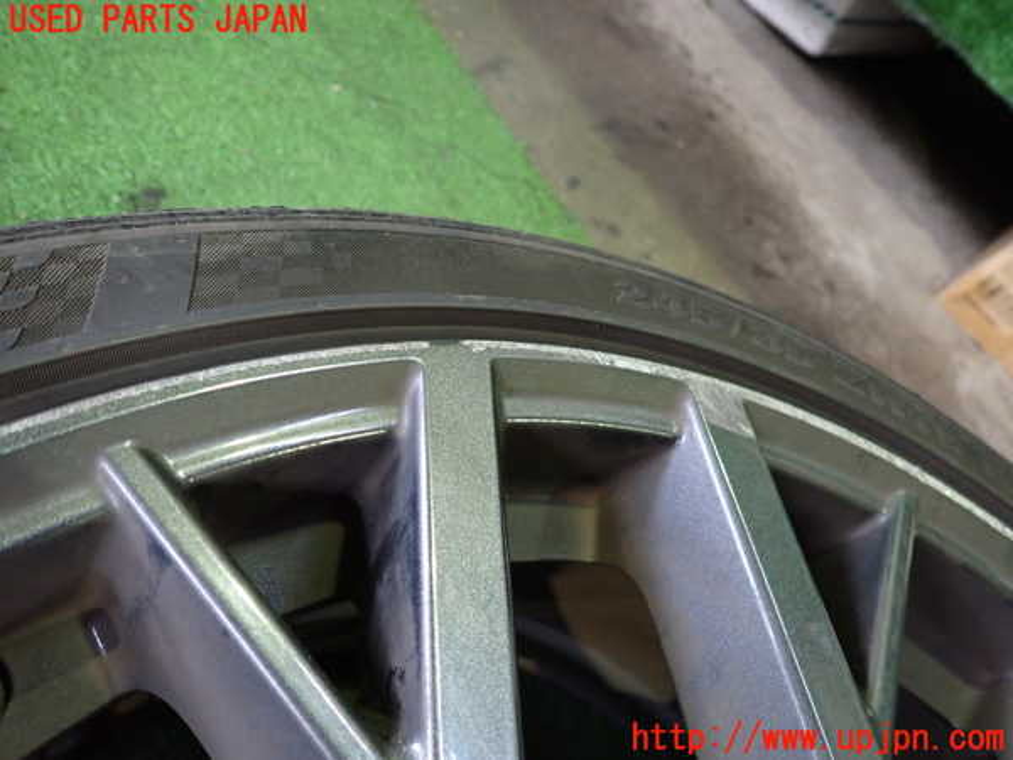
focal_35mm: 25
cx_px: 506
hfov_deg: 69.4
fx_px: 732
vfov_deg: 54.9
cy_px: 380
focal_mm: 4.5
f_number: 2
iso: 640
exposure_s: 1/30
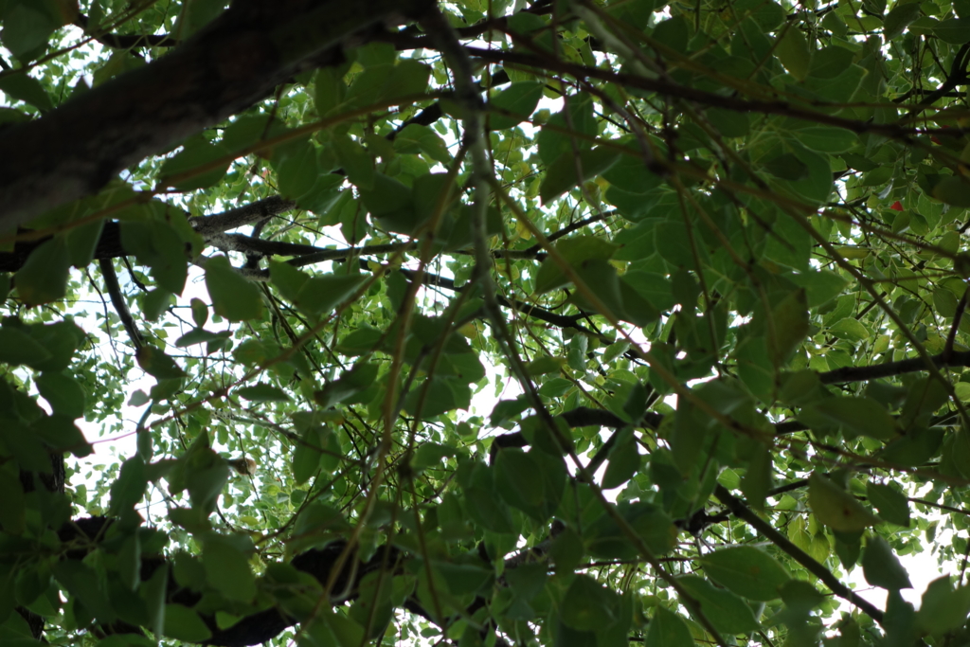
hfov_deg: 20.4
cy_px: 324
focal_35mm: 100
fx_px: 2695
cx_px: 485
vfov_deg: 13.7
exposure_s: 1/160
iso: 125
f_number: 4.9
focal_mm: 37.1
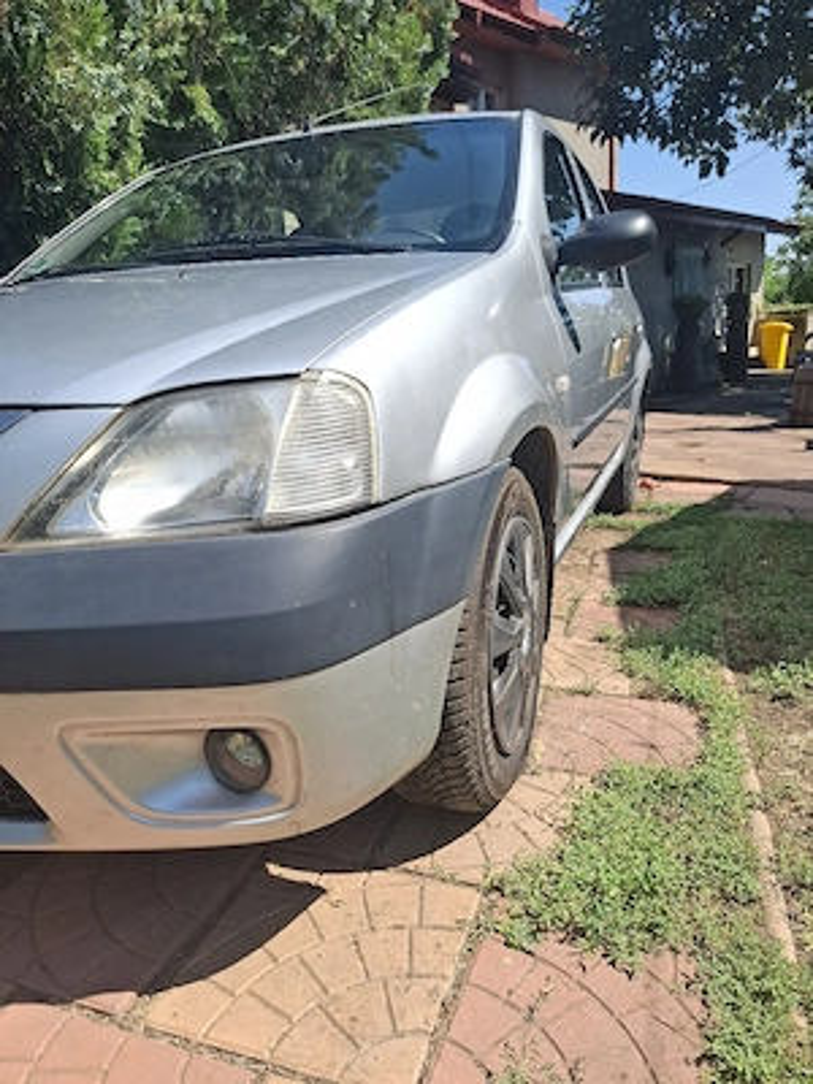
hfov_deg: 58.9
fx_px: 720
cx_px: 406
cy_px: 542
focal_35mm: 23
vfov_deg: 73.9
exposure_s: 1/1000
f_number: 1.8
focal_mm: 5.54
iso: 50
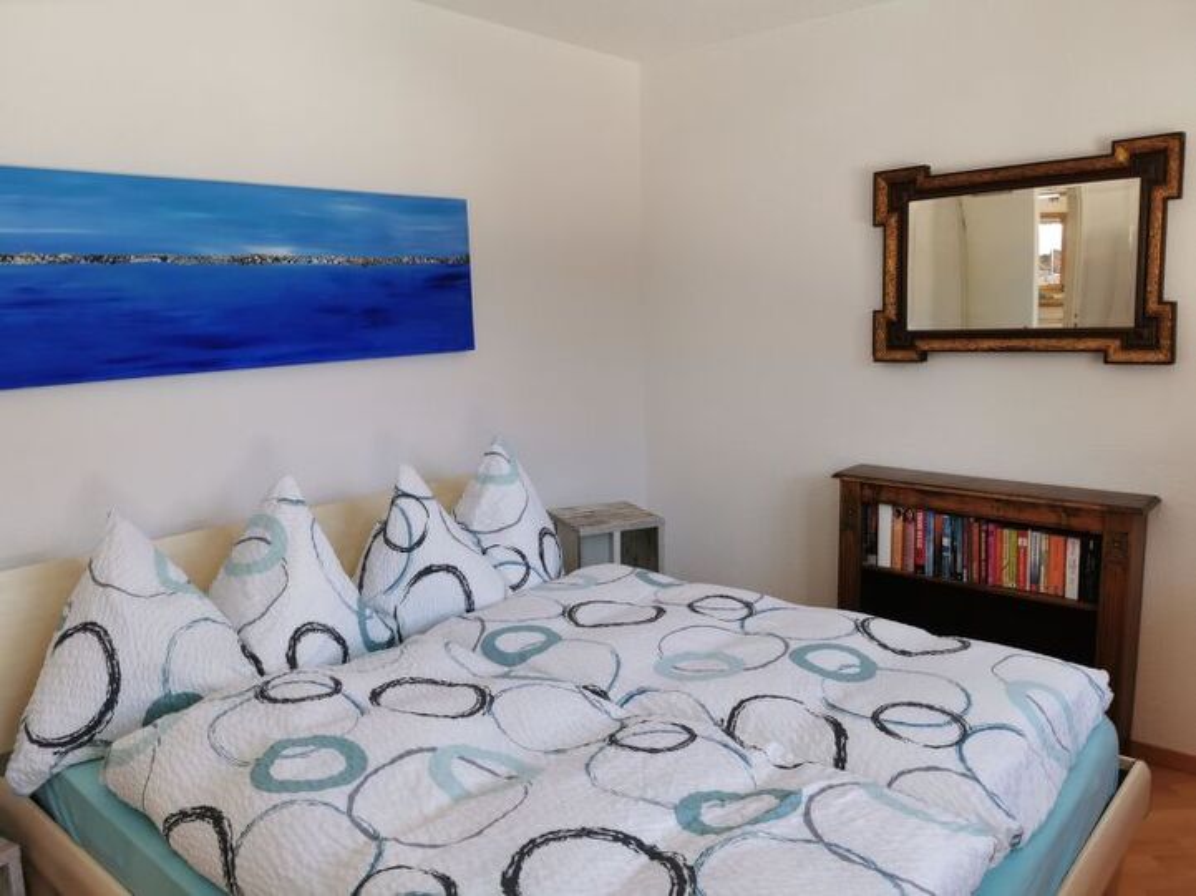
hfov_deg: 65.3
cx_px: 598
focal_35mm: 27
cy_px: 448
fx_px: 932
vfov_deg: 51.3
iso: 50
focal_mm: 5.56
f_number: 1.6
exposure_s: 1/192
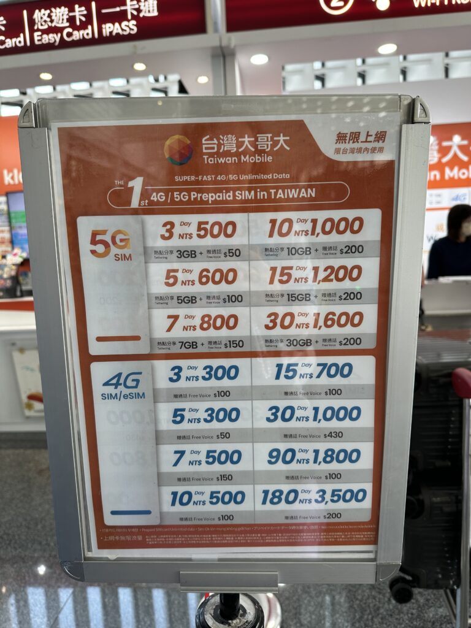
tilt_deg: -7.0
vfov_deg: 71.6
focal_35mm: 24
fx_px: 435
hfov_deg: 56.8
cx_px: 236
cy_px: 314
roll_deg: +2.5
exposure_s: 1/123
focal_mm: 6.86
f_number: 1.78
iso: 50
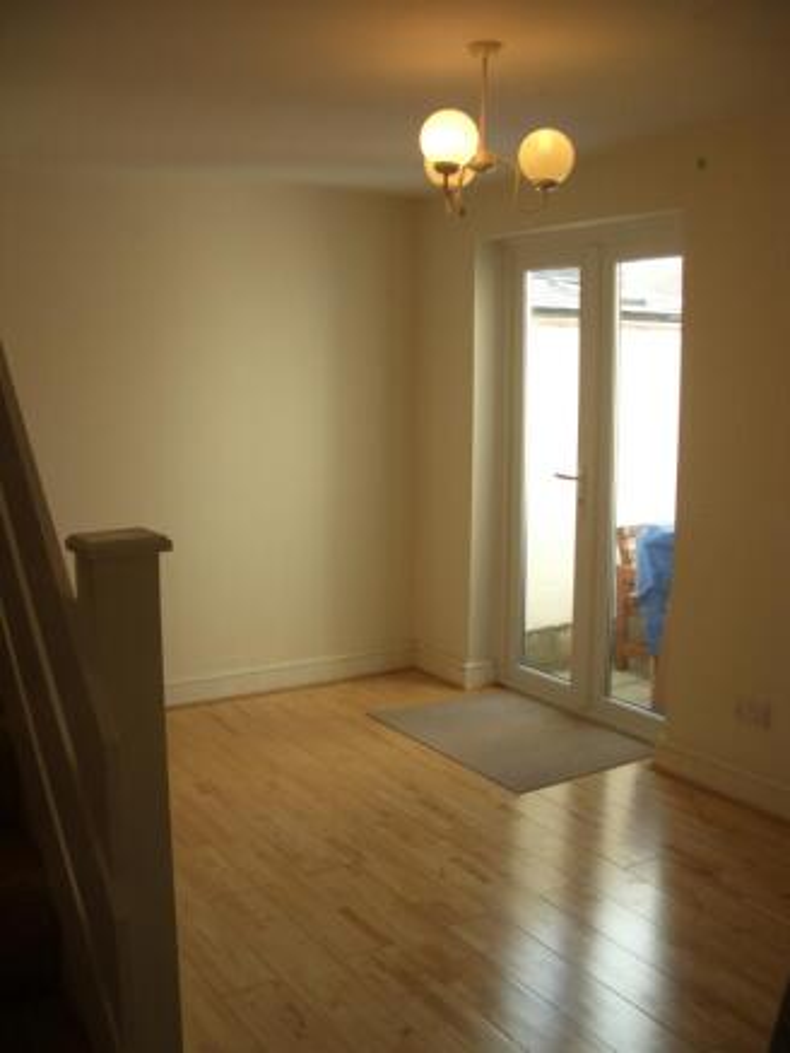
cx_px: 395
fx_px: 1064
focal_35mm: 35
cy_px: 526
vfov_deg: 52.6
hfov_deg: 40.7
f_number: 2.6
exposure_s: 1/160
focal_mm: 5.8
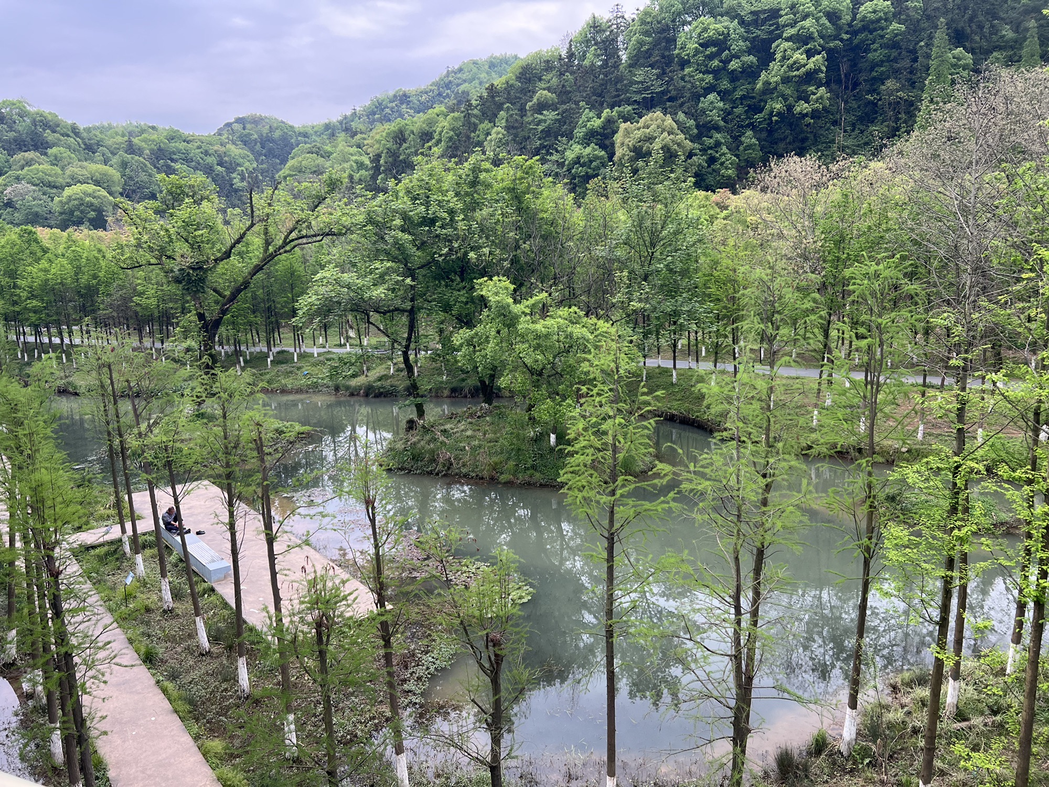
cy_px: 394
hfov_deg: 67.3
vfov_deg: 53.1
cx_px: 524
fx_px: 788
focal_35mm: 26
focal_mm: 5.7
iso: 50
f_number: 1.5
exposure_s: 1/285
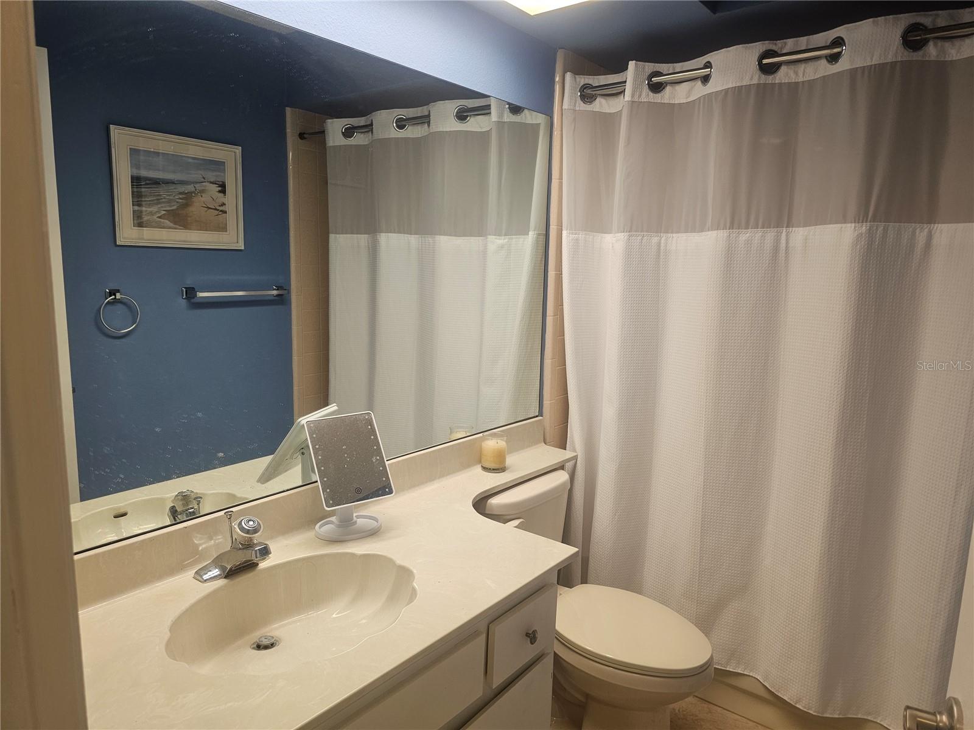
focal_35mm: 23
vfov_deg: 58.9
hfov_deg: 73.9
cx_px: 487
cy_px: 365
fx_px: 647
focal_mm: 6.3
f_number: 1.7
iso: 100
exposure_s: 1/120
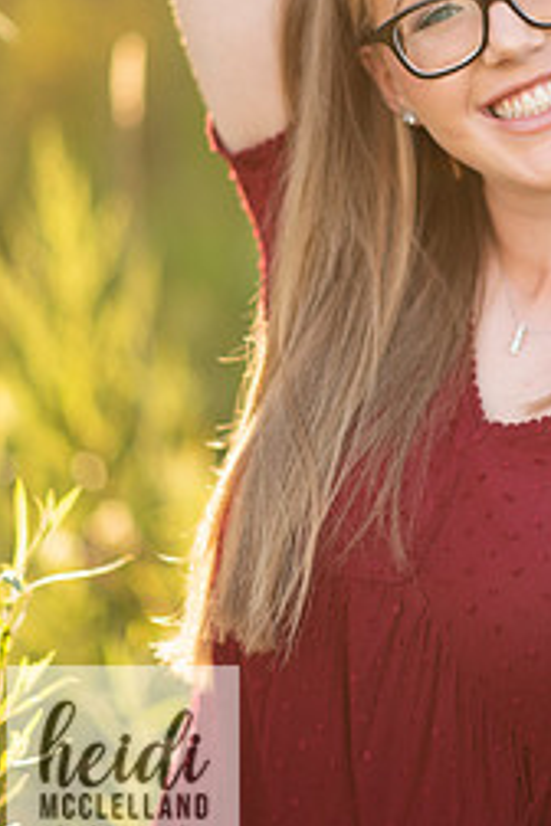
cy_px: 203
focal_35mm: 152
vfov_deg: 13.5
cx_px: 449
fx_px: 3489
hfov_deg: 9.0
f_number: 1.8
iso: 125
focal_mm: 85
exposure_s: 1/400
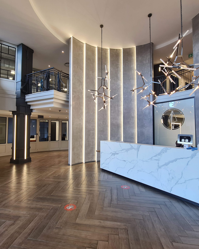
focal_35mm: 17
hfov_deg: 76.6
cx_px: 87
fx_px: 125
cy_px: 124
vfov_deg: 89.6
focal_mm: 2.2
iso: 125
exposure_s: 1/50
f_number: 2.2
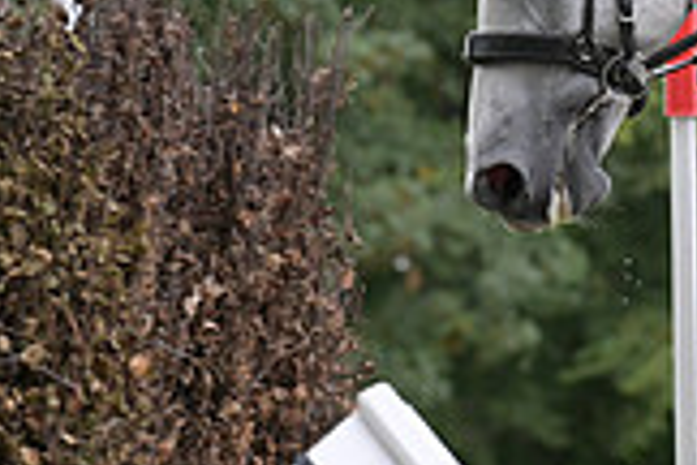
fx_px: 10415
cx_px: 1170
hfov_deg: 3.8
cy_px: -32
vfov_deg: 2.6
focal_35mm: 538
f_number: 5.6
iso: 2800
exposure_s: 1/1250
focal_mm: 150
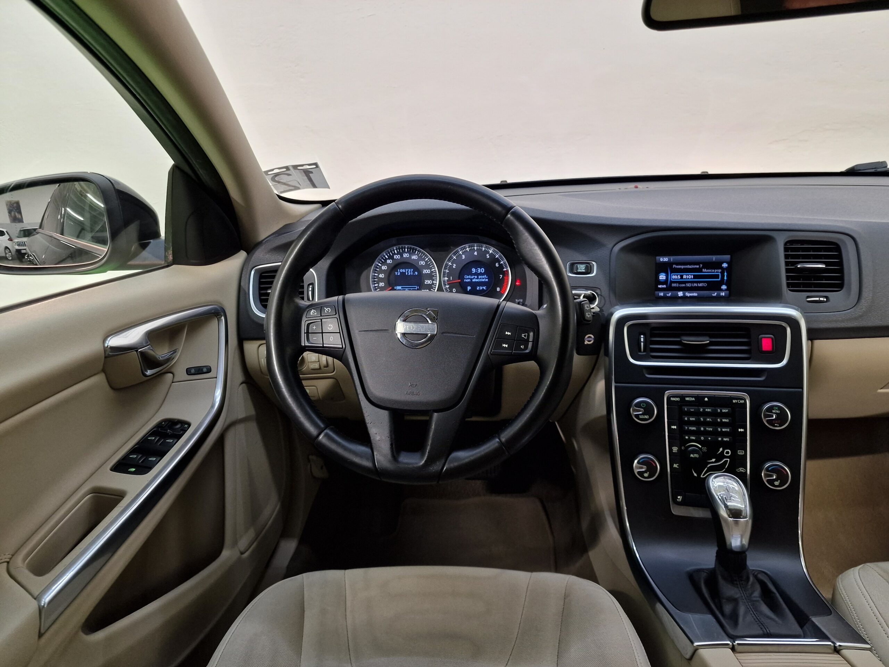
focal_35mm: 23
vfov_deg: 58.9
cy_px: 334
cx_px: 444
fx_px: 591
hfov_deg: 73.9
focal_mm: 6.4
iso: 160
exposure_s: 1/50
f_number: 1.8
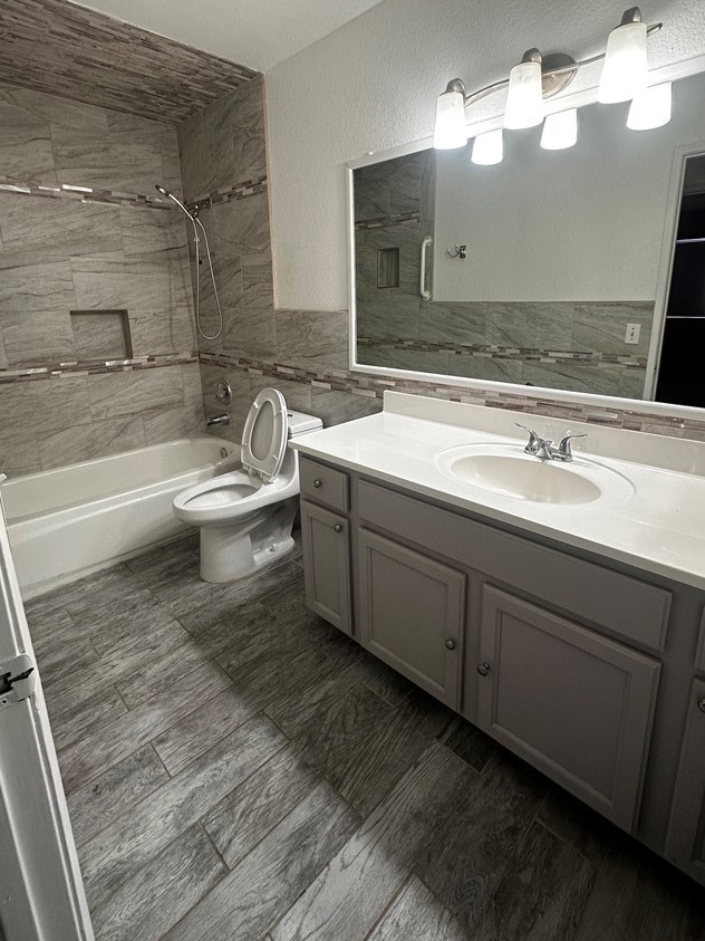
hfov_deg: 74.7
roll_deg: +0.3
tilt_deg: -12.6
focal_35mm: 17
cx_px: 358
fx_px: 462
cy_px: 403
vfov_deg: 90.4
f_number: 2.2
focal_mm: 2.22
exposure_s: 1/120
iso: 160
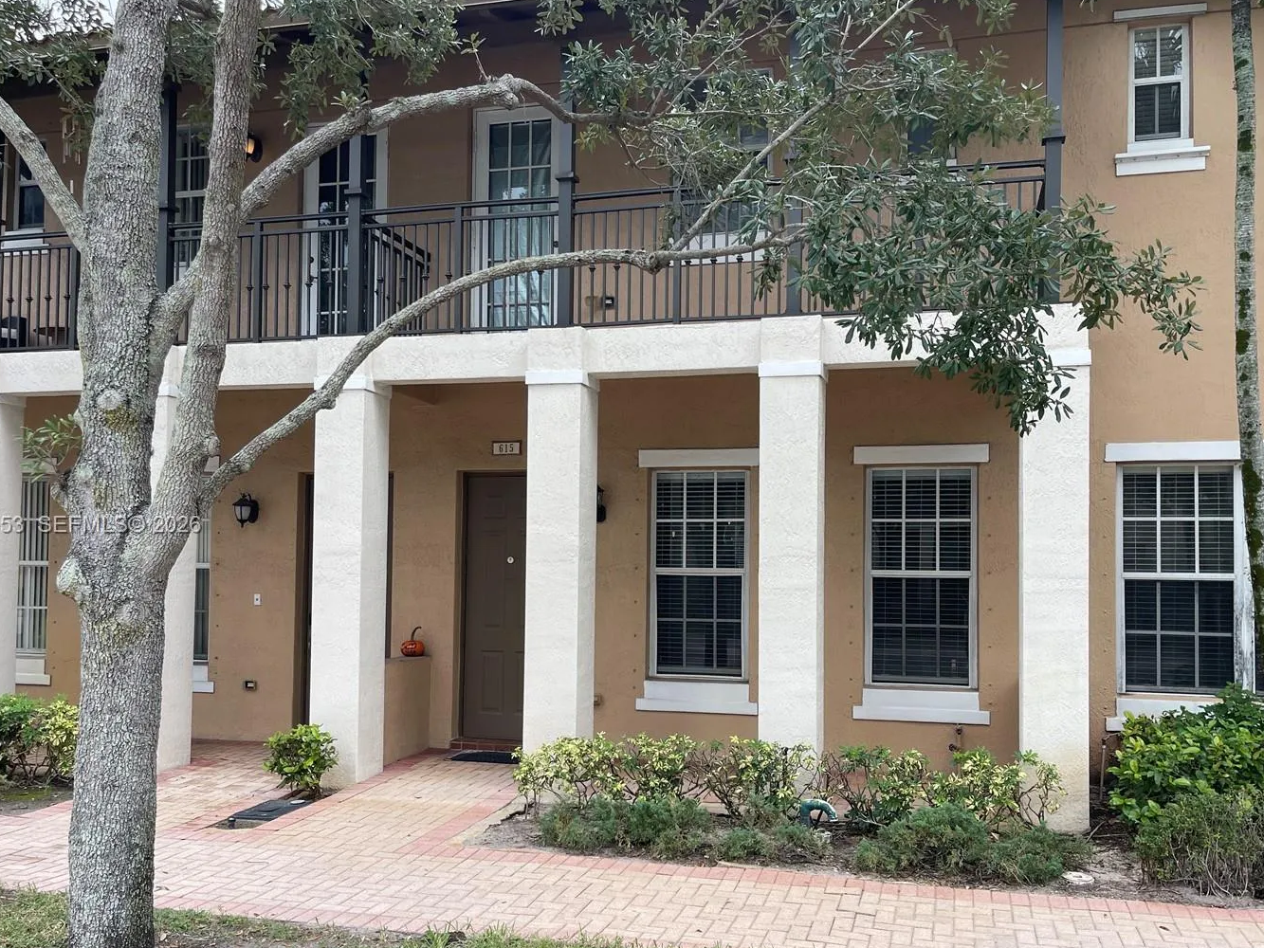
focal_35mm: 30
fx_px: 1096
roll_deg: -1.7
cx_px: 665
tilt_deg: +1.6
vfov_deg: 46.7
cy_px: 526
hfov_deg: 59.9
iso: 32
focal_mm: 5.1
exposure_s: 1/731
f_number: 1.6
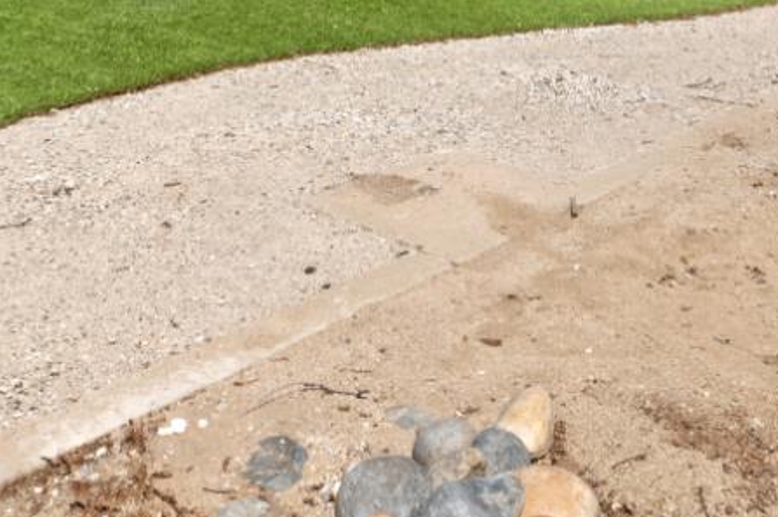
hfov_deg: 41.9
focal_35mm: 47
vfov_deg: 22.8
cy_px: -273
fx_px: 1015
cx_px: 355
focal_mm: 14
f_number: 9
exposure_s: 1/200
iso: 250
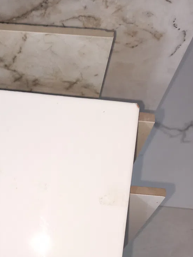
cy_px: 225
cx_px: 23
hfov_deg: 28.1
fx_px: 372
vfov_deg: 36.2
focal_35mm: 50
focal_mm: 4
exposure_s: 1/50
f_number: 1.8
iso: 80
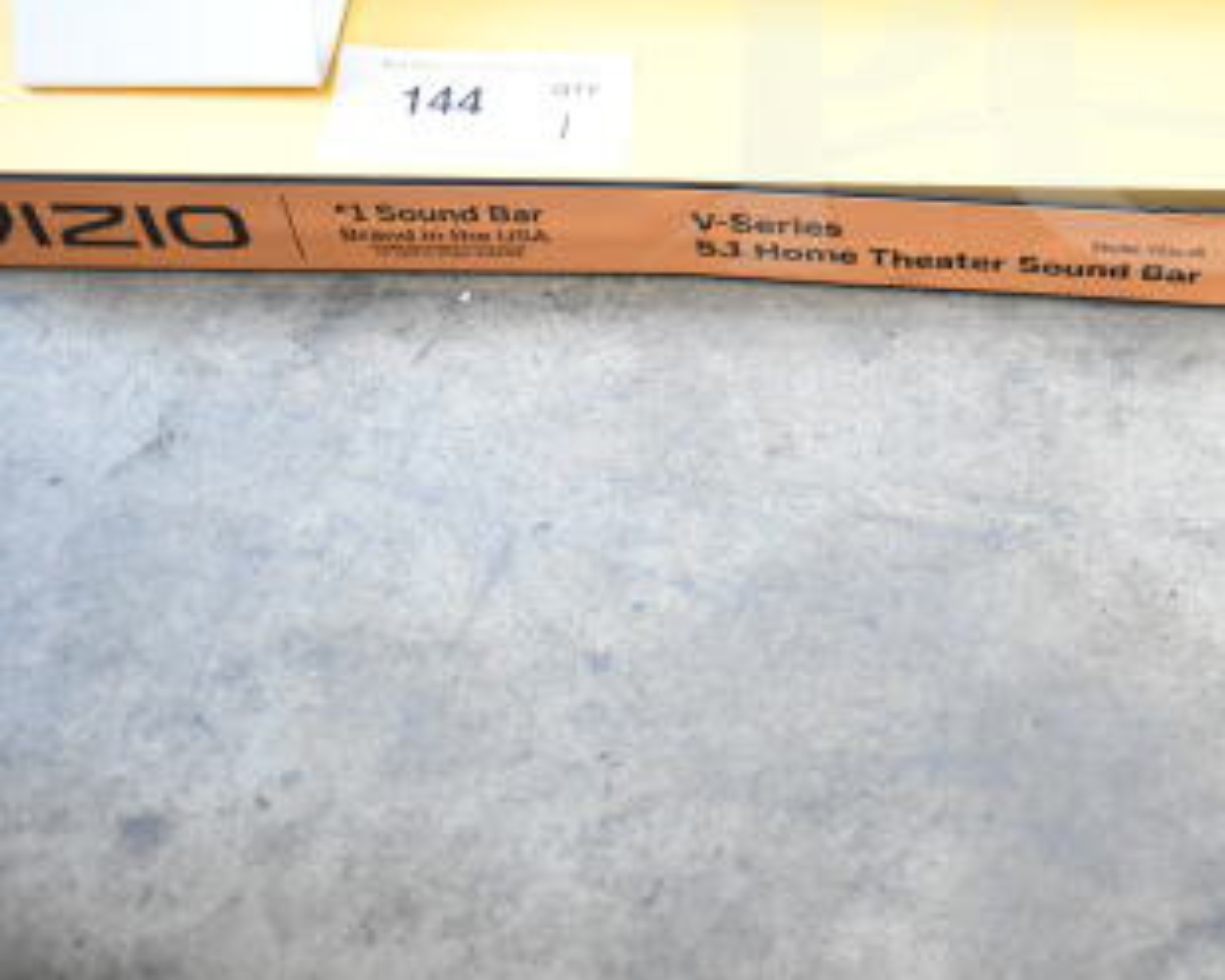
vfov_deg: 24.6
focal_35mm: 61
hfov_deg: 29.8
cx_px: 1079
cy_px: 184
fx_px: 2212
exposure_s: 1/80
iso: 1600
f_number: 4.5
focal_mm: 22
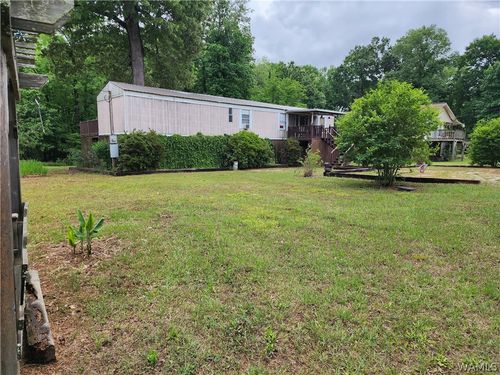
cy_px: 188
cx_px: 250
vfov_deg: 58.9
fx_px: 332
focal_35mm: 23
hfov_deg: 73.9
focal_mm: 6.4
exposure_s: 1/692
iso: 12
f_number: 1.8
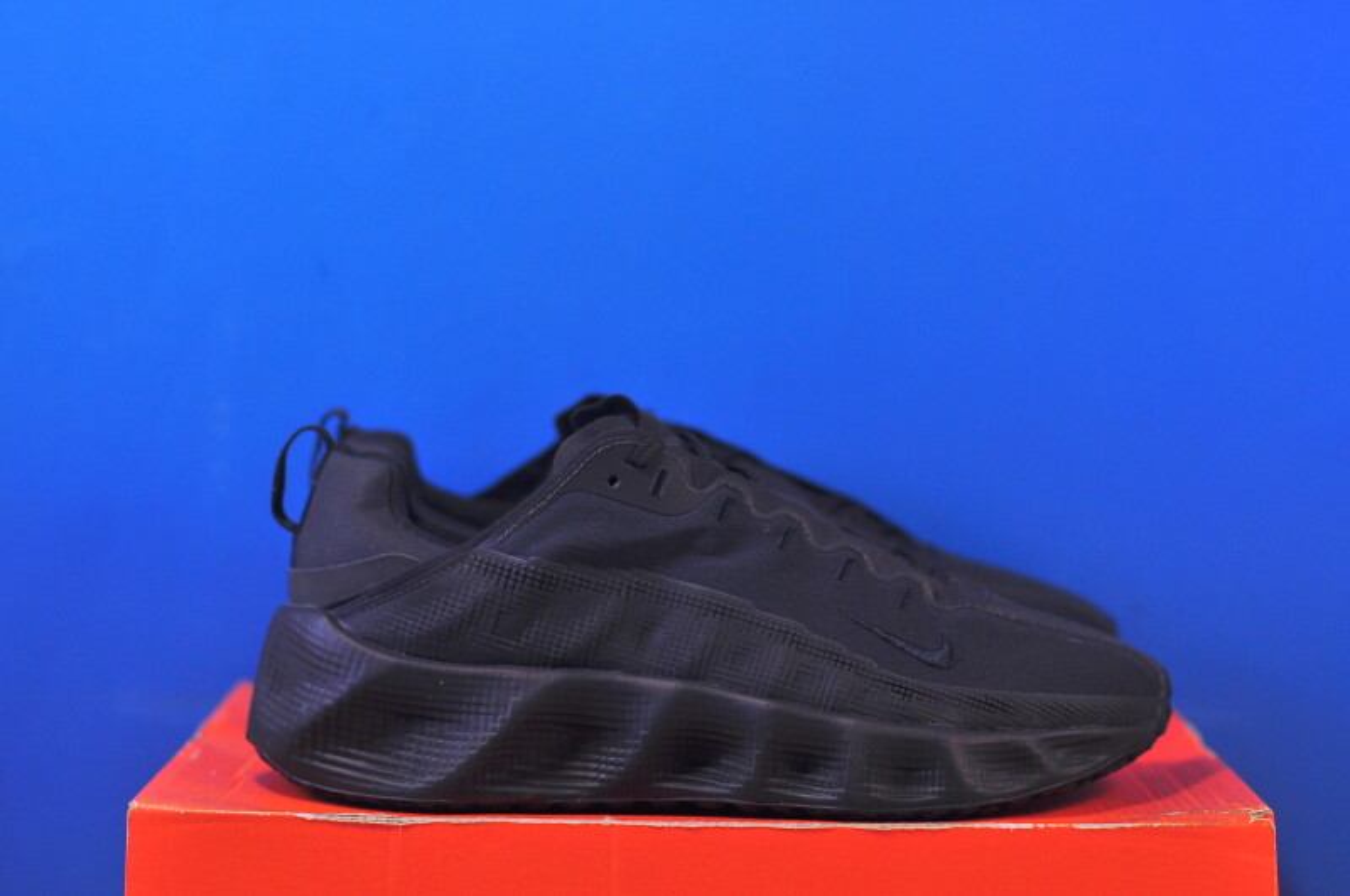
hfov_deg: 27.0
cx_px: 675
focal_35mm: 75
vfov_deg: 18.1
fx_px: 2808
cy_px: 448
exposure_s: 1/320
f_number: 2.5
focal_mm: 50
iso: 250
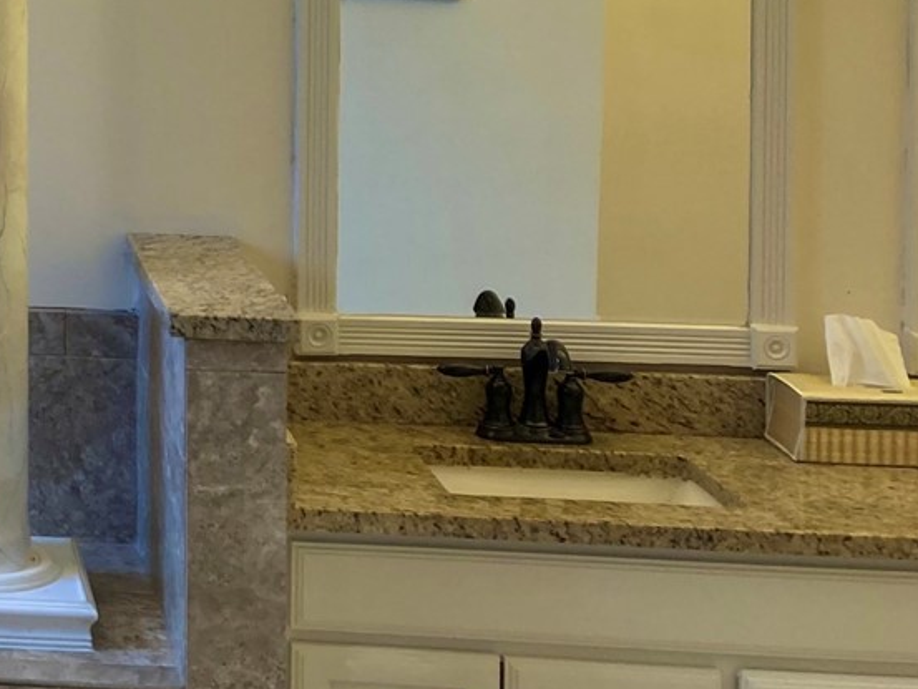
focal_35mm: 81
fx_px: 2149
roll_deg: -1.6
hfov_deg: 21.0
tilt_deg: -0.2
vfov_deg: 17.6
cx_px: -392
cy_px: -51
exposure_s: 1/120
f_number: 1.8
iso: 64
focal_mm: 3.99
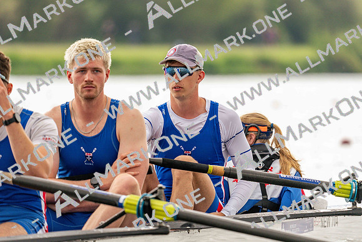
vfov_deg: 3.1
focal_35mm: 441
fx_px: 4435
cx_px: 181
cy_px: 121
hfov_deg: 4.7
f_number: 6.3
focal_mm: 441
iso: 800
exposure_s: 1/1250
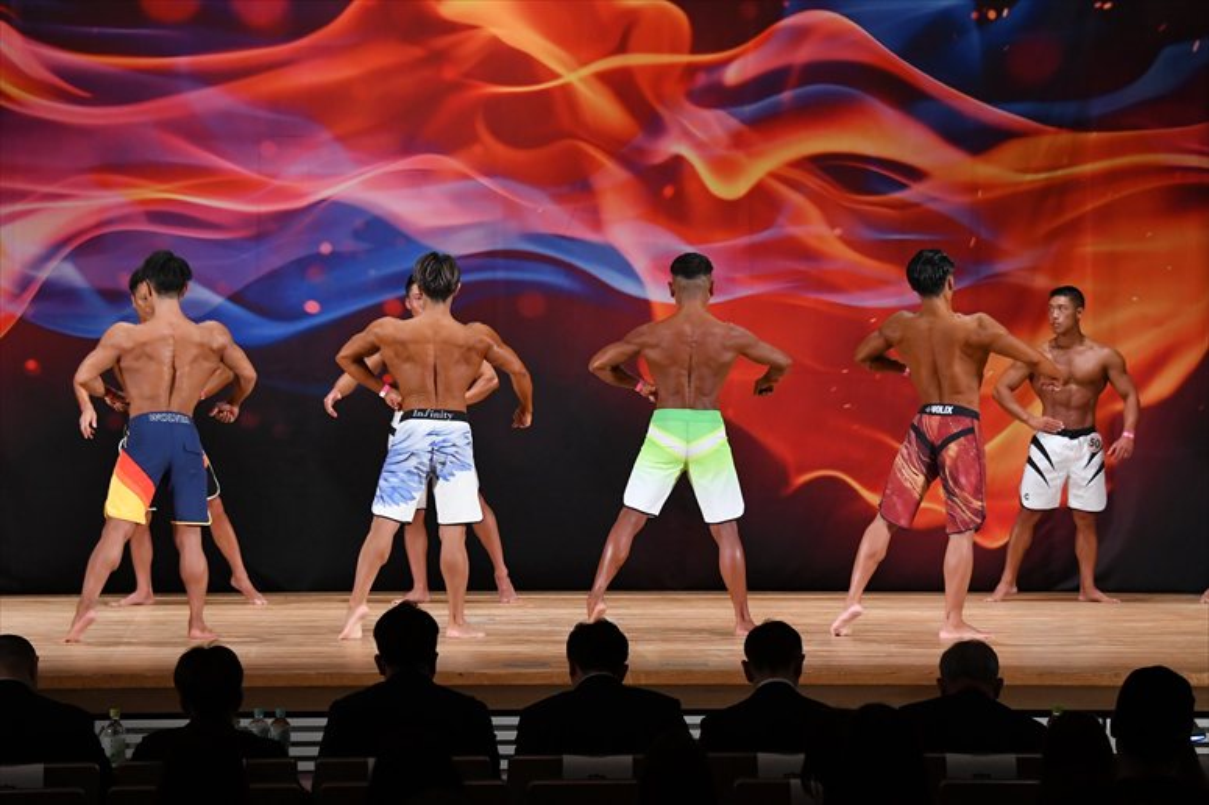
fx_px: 4632
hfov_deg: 14.9
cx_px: 604
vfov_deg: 9.9
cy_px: 402
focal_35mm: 138
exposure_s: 1/400
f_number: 5.6
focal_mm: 92
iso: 3200
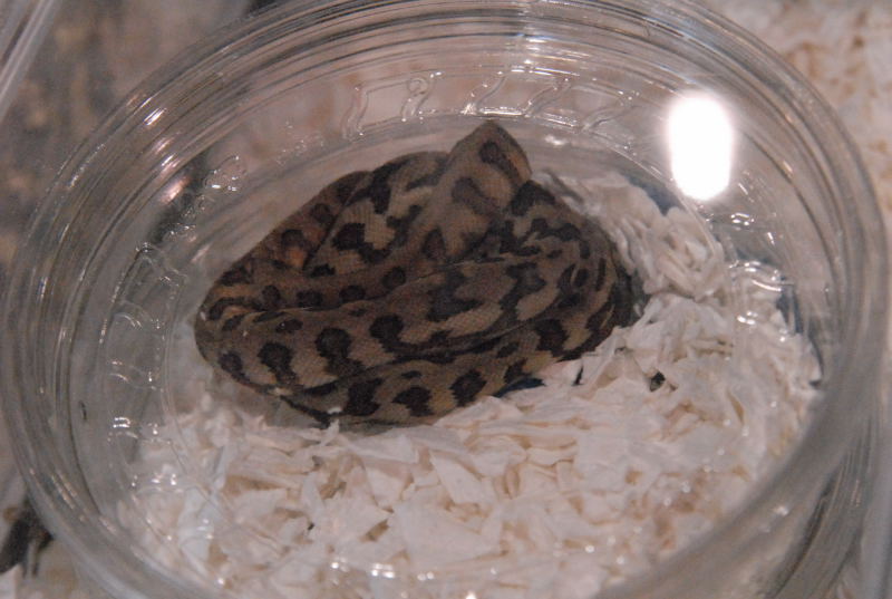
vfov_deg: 14.8
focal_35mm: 93
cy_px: 300
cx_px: 446
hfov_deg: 21.9
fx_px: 2309
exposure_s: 1/250
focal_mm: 62
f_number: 8
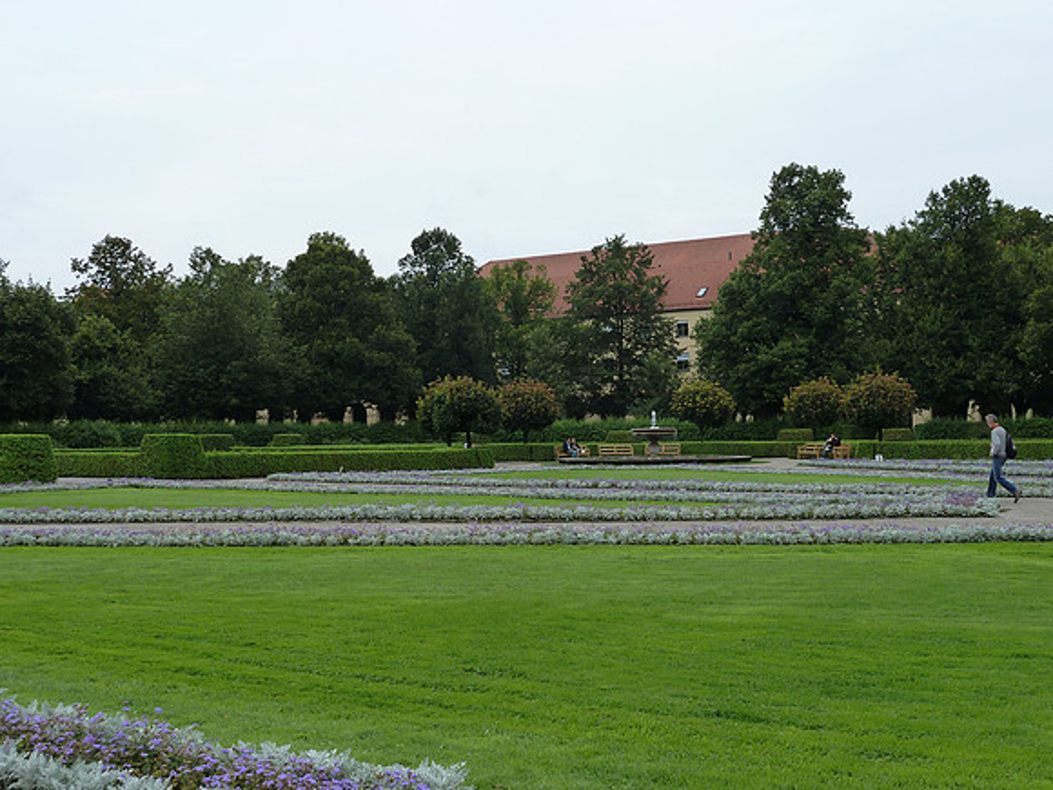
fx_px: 1460
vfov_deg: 30.3
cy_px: 395
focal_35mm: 48
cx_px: 526
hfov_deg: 39.7
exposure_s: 1/400
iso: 125
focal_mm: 7.9
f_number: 4
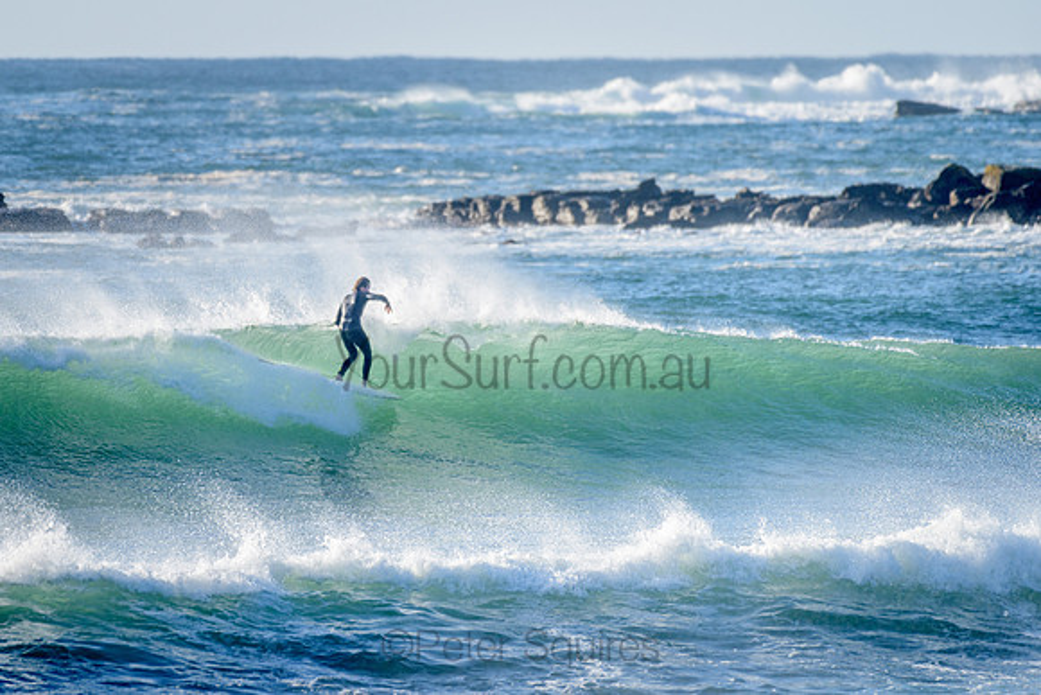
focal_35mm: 612
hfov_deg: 3.4
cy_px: 270
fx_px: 17693
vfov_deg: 2.2
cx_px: 409
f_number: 5.6
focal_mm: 500
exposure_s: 1/1250
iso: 220
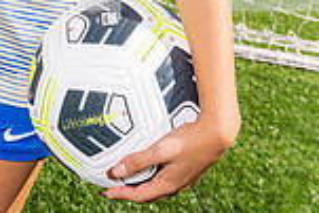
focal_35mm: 101
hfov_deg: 20.0
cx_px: 61
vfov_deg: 12.2
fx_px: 896
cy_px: -200
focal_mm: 34
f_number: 8
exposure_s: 1/250
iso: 100
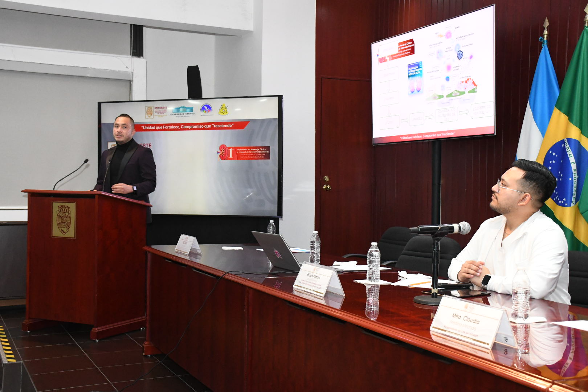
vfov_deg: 29.9
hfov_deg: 43.6
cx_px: 294
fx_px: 735
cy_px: 196
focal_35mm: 45
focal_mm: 30
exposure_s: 1/125
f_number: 6.3
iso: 5000
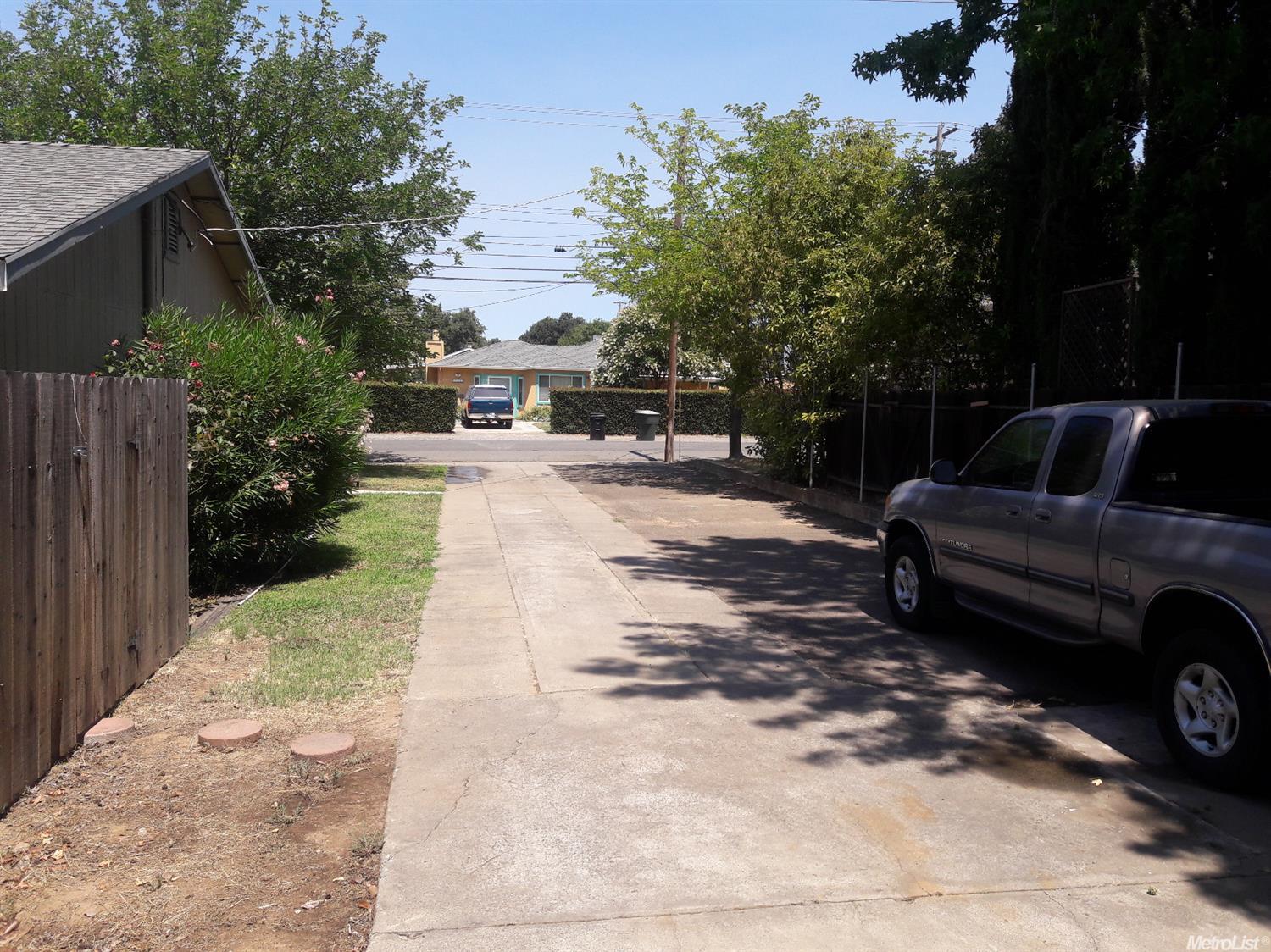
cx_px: 636
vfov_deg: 49.7
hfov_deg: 63.5
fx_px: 1028
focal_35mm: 28
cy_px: 476
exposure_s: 1/1280
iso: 40
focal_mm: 3.7
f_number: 1.9
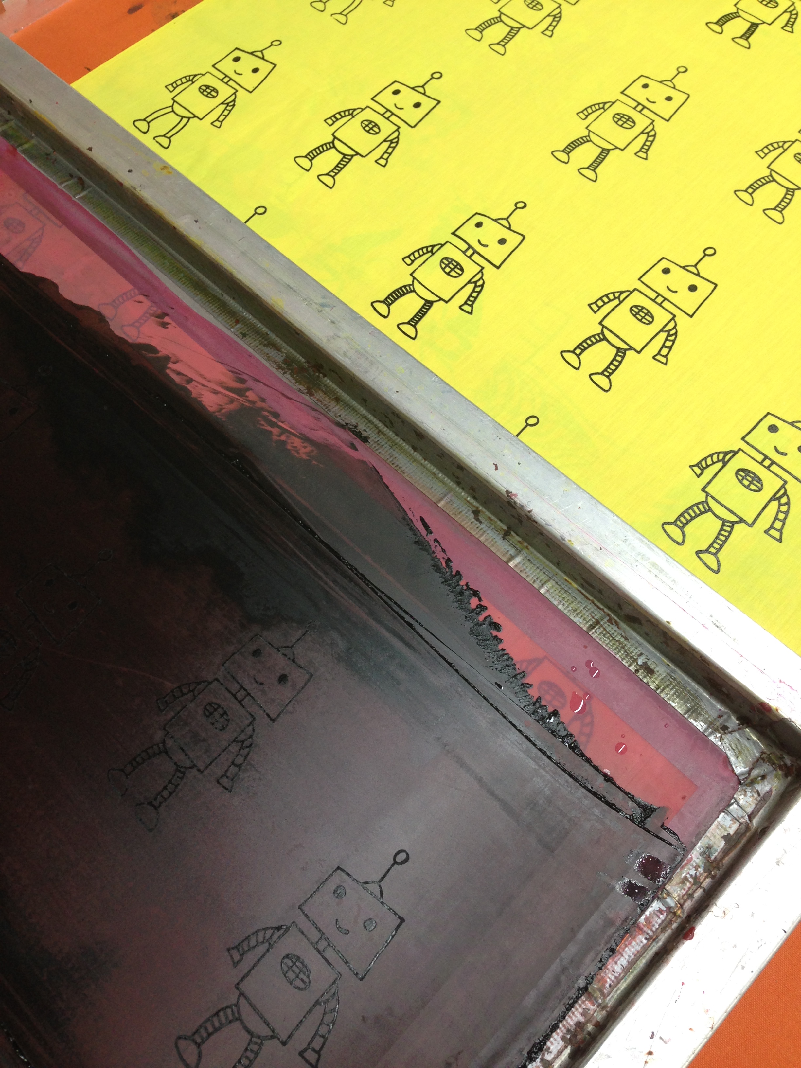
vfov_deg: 55.4
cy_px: 534
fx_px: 1018
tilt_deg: -61.4
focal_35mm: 33
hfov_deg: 42.9
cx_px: 400
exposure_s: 1/20
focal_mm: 4.12
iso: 80
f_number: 2.4
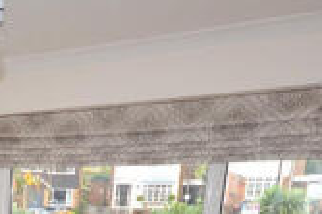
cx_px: -49
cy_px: 360
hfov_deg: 29.8
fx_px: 527
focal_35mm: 59
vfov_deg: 18.9
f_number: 4
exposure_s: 1/60
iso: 100
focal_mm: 10
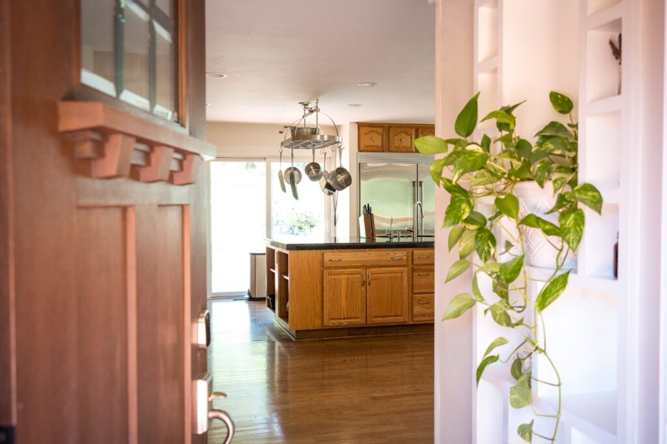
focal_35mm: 35
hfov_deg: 54.4
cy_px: 222
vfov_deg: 37.8
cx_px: 334
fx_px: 648
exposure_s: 1/8
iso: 250
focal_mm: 35
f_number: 5.6
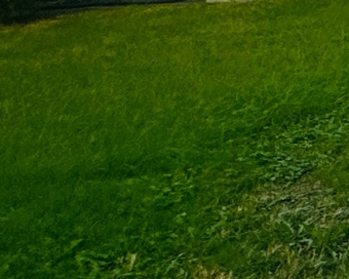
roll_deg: +0.5
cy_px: -362
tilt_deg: +10.7
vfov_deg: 12.3
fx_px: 1064
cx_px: 948
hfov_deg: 12.3
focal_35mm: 103
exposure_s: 1/477
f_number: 2.2
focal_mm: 2.22
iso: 40
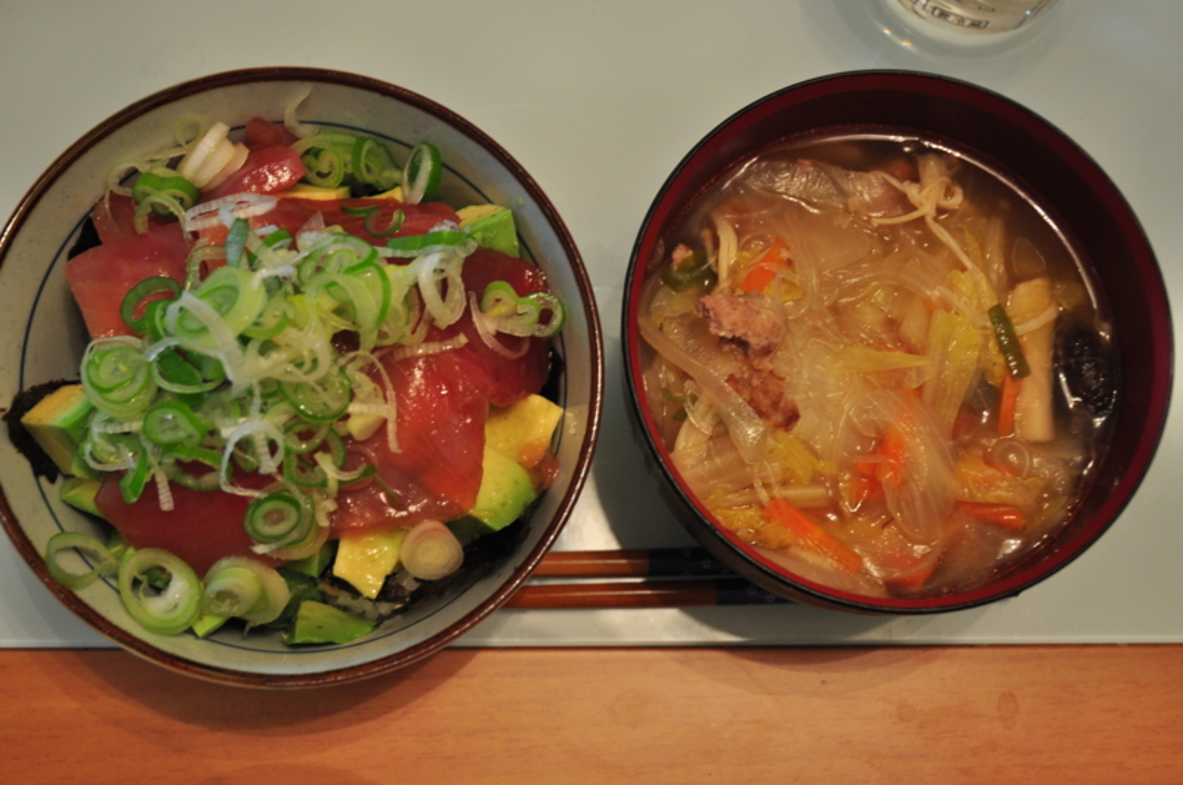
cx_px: 592
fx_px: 1723
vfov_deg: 25.7
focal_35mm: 52
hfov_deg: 37.9
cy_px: 392
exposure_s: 1/20
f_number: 4.2
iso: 640
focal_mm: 35
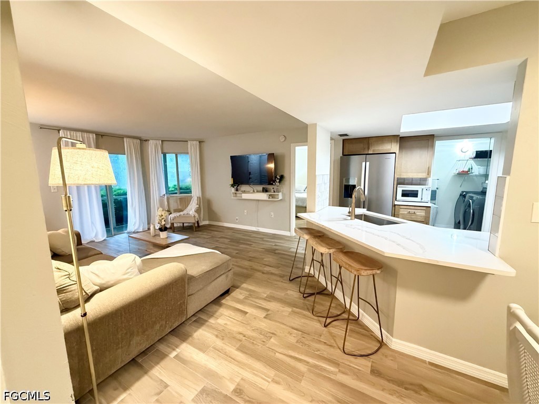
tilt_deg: -8.1
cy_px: 202
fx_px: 218
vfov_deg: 85.7
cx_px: 270
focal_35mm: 14
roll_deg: +0.4
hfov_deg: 102.1
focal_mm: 2.22
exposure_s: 1/60
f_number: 2.2
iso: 800
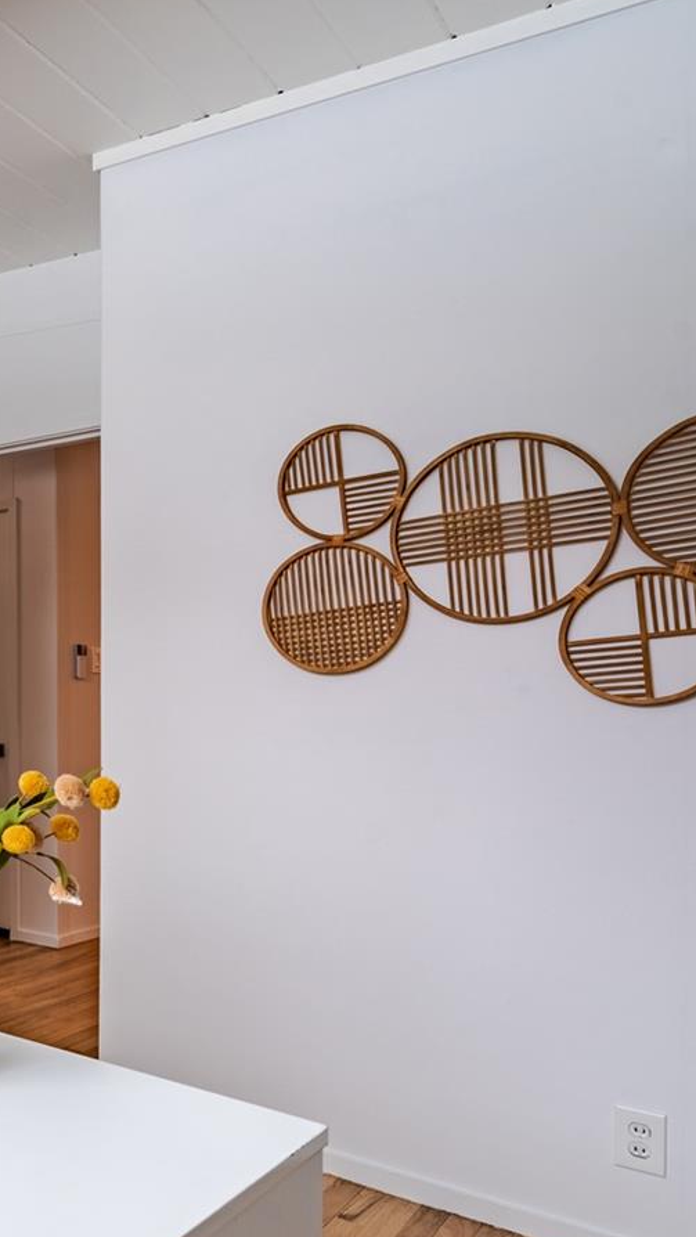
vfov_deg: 63.9
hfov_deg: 30.1
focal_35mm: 30
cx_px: -231
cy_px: 724
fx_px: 984
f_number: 9
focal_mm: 16
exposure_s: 1/250
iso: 320
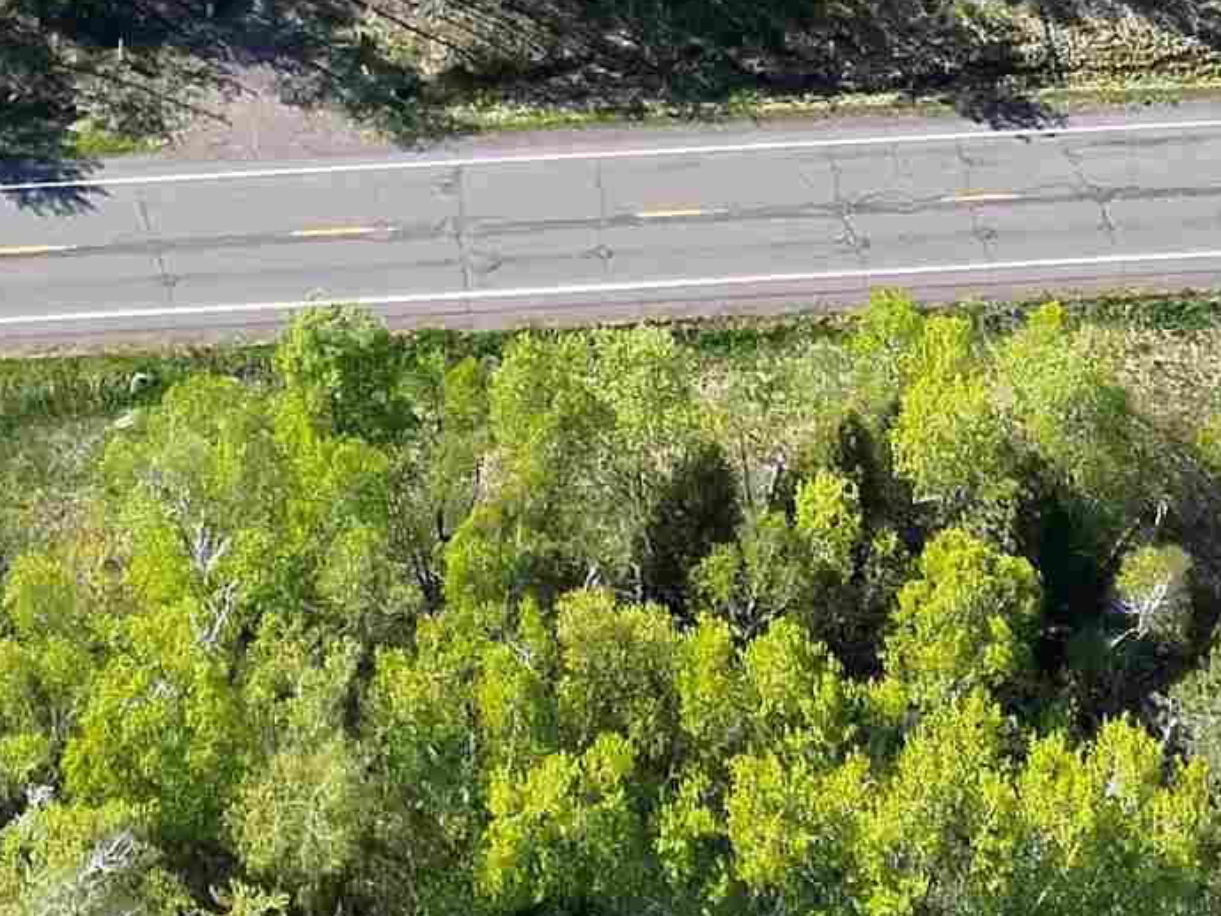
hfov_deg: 18.0
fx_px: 3775
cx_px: 48
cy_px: -946
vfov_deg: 12.2
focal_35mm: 107
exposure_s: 1/2000
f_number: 1.7
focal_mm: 6.72
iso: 130
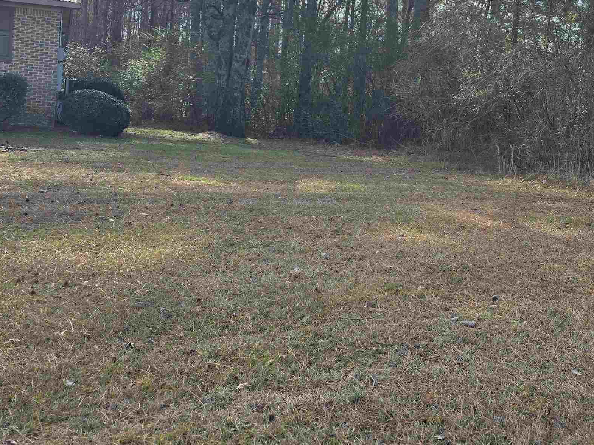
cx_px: 439
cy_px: 126
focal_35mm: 45
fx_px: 772
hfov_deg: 41.0
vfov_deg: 31.8
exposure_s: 1/574
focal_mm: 6.3
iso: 12
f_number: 1.7
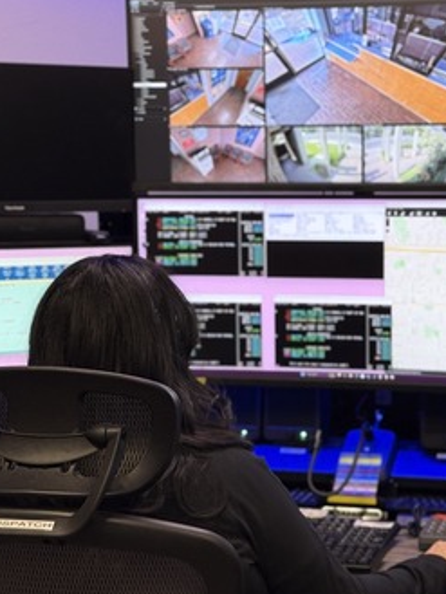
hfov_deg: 17.7
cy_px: 342
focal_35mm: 83
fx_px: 1425
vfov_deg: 23.5
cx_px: 350
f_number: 1.78
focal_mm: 6.76
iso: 125
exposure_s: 1/60
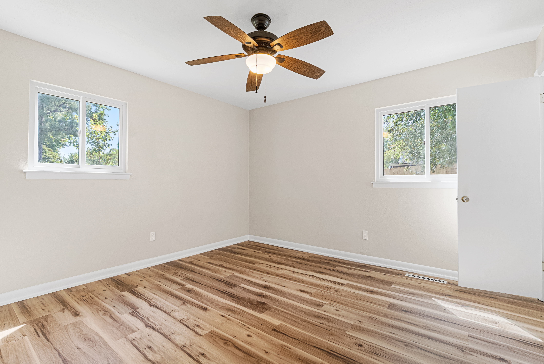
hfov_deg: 96.7
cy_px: 182
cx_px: 272
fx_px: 242
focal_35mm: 16
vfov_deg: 73.8
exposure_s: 1/20
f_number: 8
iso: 800
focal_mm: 16
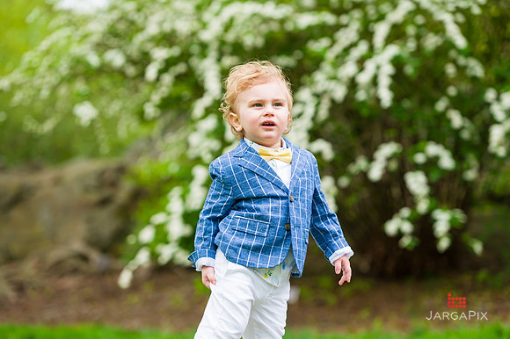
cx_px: 255
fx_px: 1911
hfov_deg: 15.2
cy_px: 170
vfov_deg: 10.1
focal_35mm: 135
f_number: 3.5
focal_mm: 135
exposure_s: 1/320
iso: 200
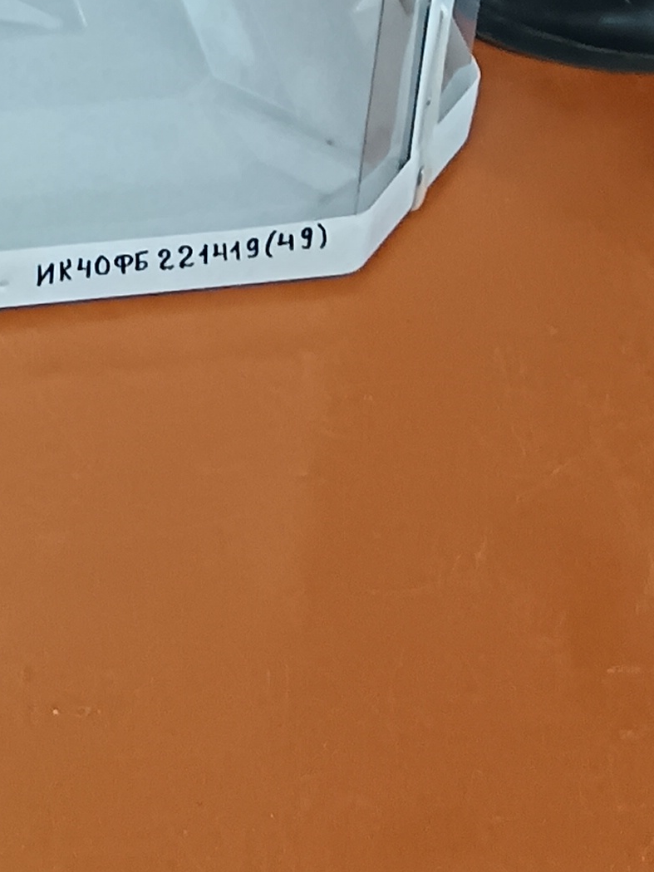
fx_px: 3755
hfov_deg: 9.8
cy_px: -1120
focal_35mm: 149
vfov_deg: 11.3
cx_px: -95
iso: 901
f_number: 1.9
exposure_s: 1/33.3
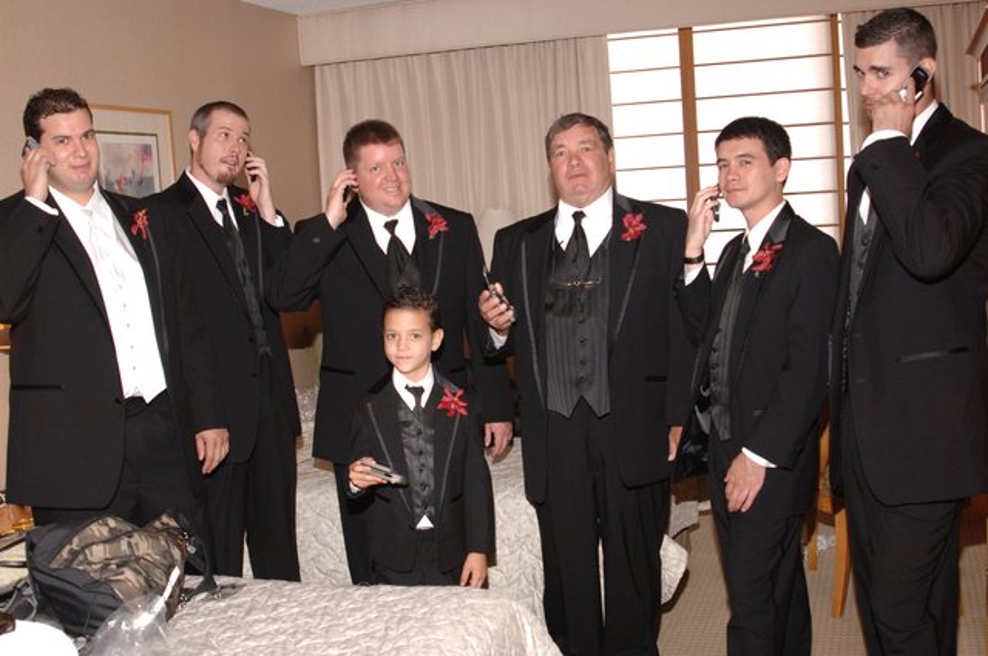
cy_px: 328
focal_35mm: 42
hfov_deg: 46.5
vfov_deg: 31.8
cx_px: 494
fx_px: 1151
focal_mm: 28
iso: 400
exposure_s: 1/60
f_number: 5.6
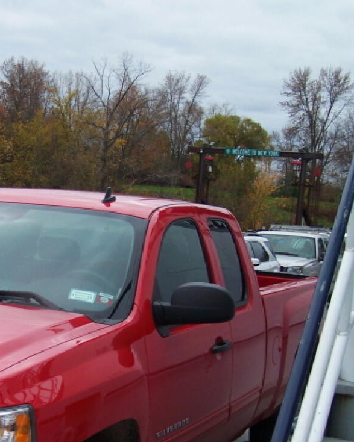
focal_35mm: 69
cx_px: 55
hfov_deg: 21.8
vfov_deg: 27.3
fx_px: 904
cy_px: 297
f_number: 2.8
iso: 80
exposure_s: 1/640
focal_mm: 6.3
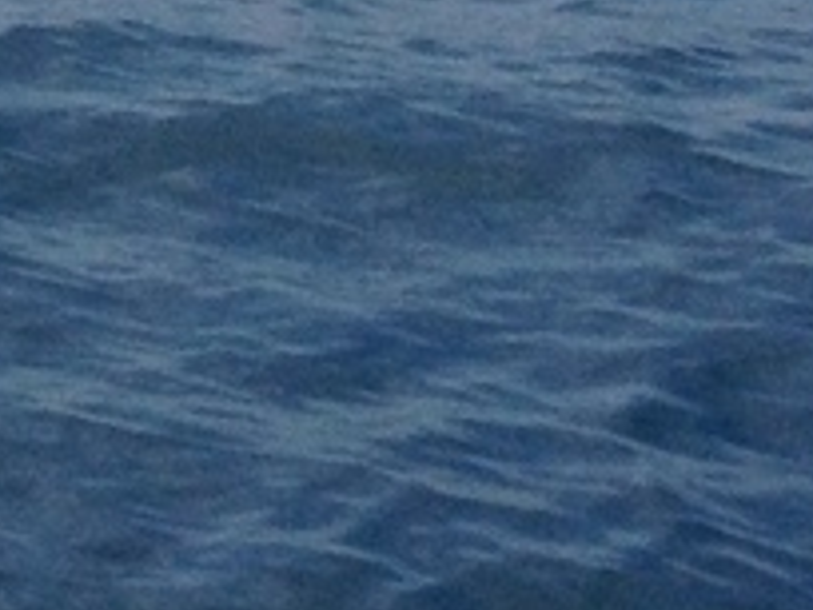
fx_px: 6435
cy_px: -1423
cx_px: -785
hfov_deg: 7.0
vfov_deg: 5.1
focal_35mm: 274
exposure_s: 1/3690
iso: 50
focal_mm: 4.28
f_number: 2.4
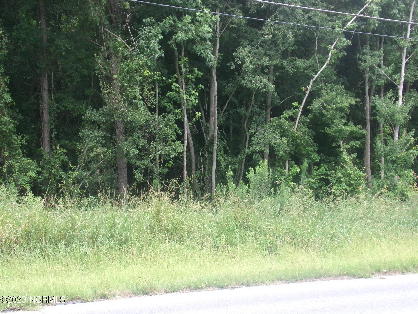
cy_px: 157
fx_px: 833
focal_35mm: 69
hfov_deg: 28.2
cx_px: 209
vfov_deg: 21.3
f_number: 13.99
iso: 444
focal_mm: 12.3
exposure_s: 1/60
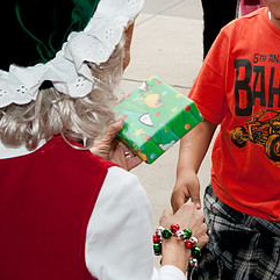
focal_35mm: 95
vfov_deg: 18.2
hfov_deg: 18.1
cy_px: 67
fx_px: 870
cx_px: 223
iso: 320
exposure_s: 1/160
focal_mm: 31
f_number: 6.3
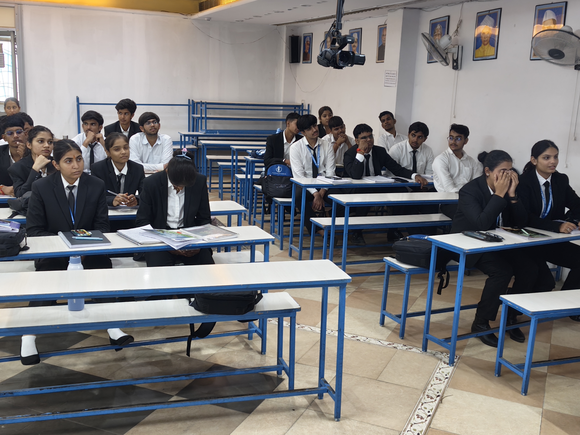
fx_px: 687
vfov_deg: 35.1
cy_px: 218
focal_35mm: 41
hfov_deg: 45.8
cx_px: 290
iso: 581
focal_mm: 5.56
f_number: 1.88
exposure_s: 1/33.3
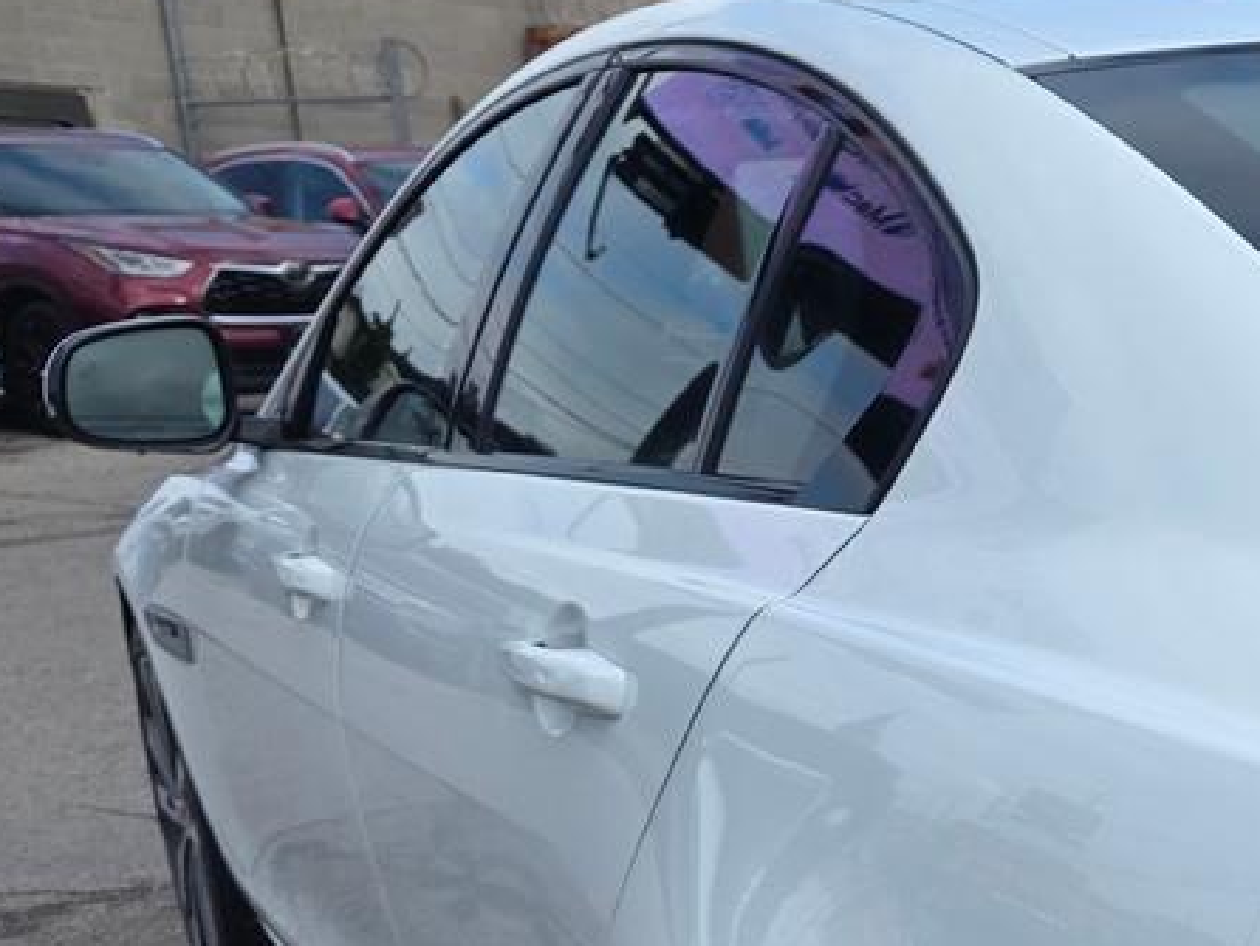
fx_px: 2404
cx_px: 1701
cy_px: 1045
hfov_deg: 24.9
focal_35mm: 66
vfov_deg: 21.1
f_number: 1.7
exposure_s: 1/6150
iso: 80
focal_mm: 6.3
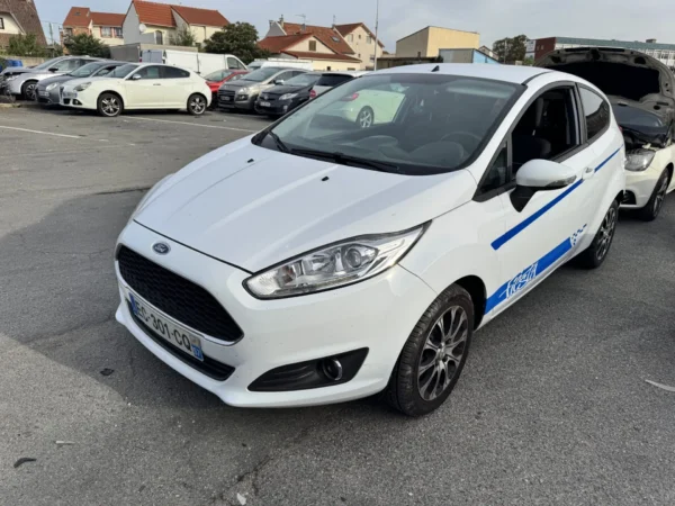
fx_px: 468
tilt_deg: -18.4
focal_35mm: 24
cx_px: 338
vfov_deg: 56.8
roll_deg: -2.2
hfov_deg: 71.6
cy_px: 253
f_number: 1.78
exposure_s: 1/4608
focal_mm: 6.76
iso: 80
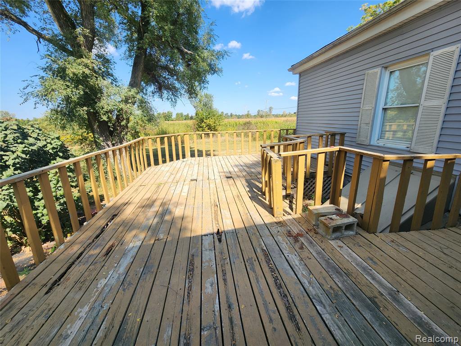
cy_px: 173
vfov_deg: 89.9
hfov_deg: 106.2
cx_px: 230
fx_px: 173
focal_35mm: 13
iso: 50
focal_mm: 2.2
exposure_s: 1/904
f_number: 2.2
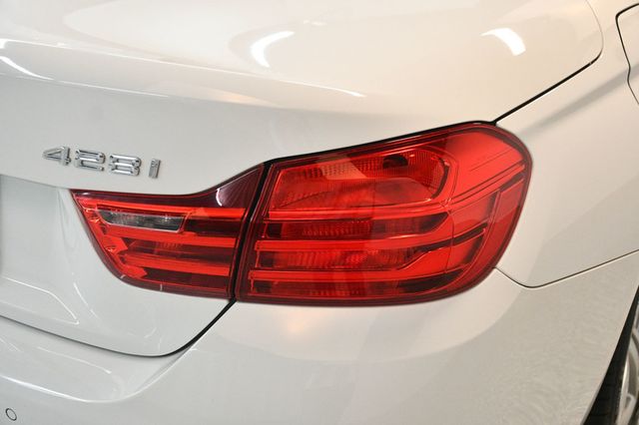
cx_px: 320
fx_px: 798
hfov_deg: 43.6
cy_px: 212
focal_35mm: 45
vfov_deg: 29.8
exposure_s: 1/125
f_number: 4
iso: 2200
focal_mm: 30
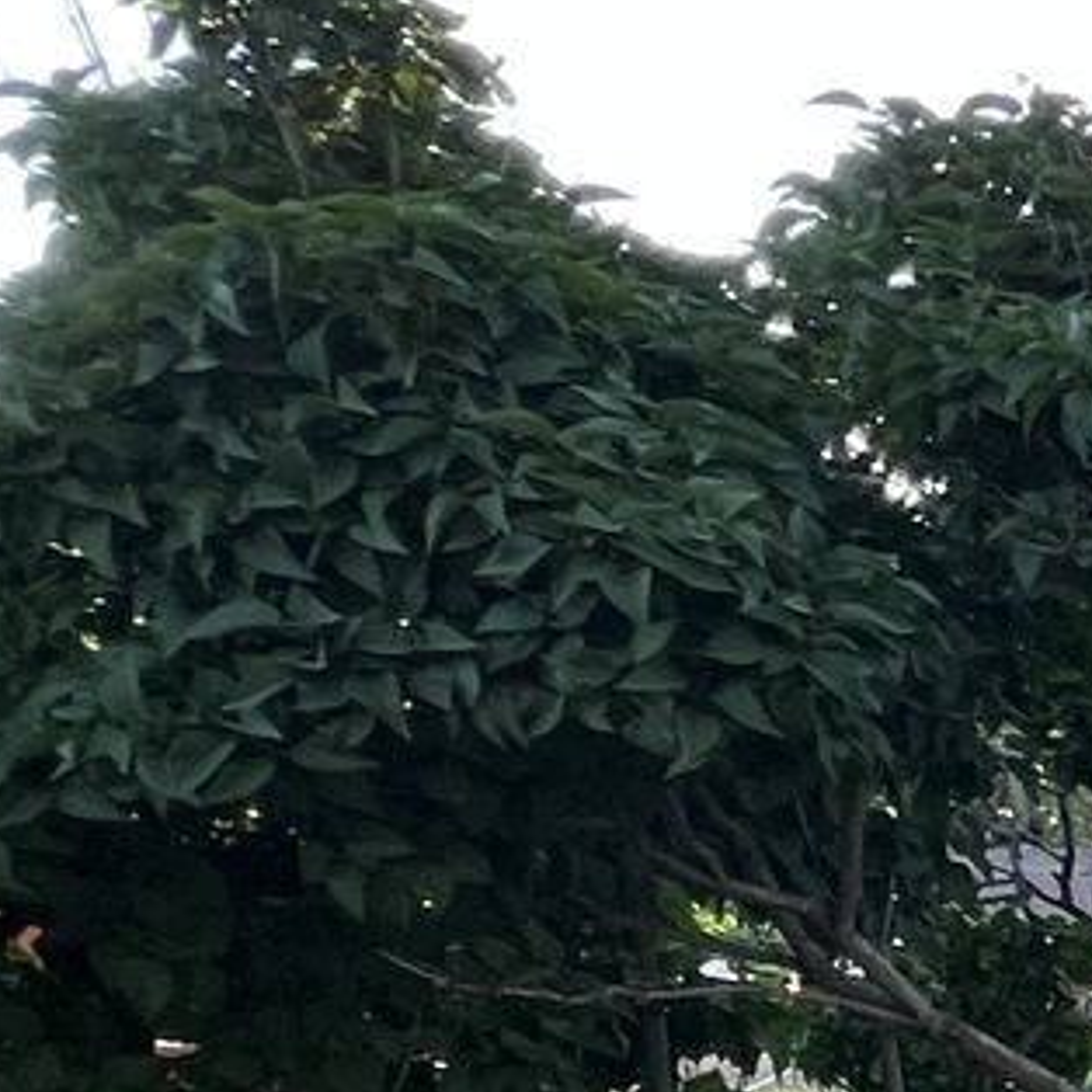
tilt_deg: -10.6
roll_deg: +0.3
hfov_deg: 11.2
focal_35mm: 75
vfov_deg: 20.4
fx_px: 2677
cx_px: 3366
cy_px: 1541
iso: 50
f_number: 1.8
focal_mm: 1.57
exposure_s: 1/99
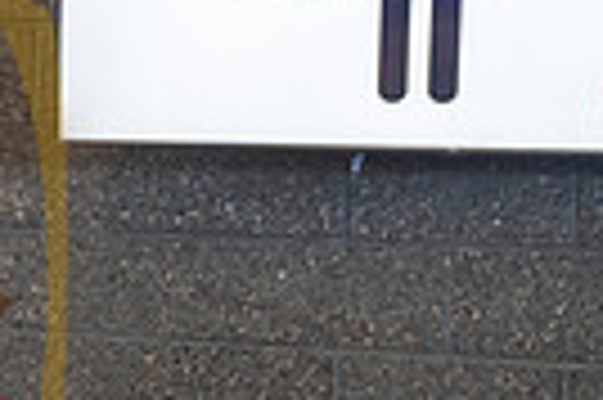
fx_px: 2677
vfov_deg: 8.5
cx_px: -495
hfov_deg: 11.8
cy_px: 375
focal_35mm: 160
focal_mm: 37
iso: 1250
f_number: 4
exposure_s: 1/125
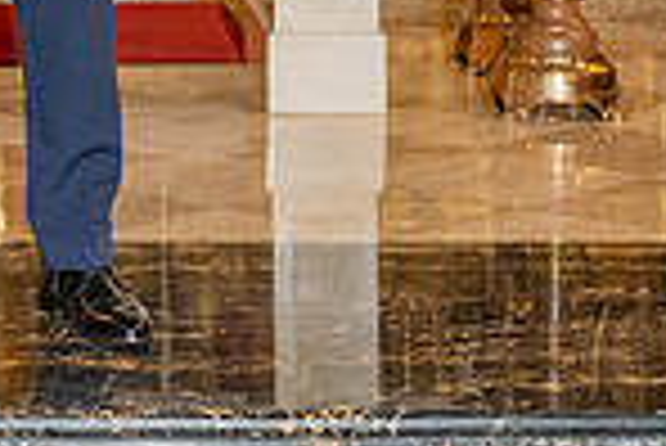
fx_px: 3018
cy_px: -254
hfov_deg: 12.4
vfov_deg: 8.2
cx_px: -54
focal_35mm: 163
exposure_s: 1/200
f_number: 6.3
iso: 2000
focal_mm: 35
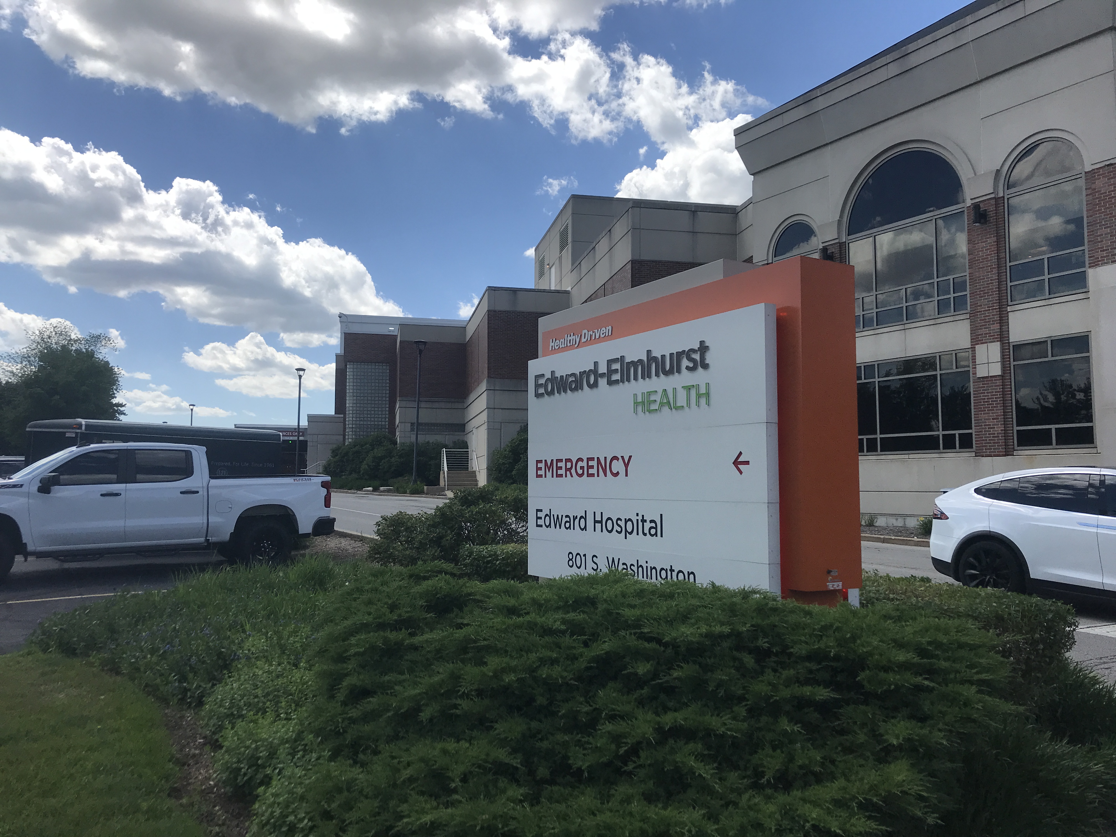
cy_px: 418
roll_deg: -1.1
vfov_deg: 49.7
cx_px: 558
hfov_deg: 63.4
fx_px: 903
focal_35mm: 28
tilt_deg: +4.9
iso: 20
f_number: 1.8
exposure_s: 1/3096
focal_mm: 3.99
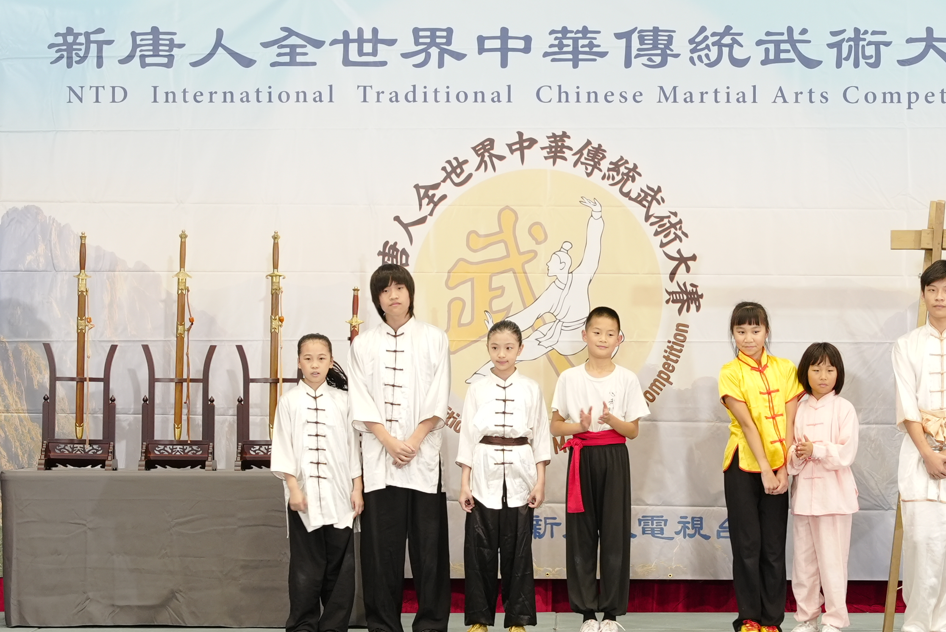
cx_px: 539
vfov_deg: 10.3
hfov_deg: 15.4
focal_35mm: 133
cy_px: 338
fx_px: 3497
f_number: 5.6
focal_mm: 70
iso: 1600
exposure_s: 1/60
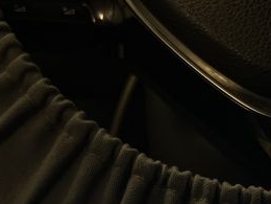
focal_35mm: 92
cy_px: 219
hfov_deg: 21.0
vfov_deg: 15.7
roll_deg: -1.3
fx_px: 720
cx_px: 223
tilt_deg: -16.1
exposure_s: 1/100
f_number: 1.5
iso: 50
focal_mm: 5.7
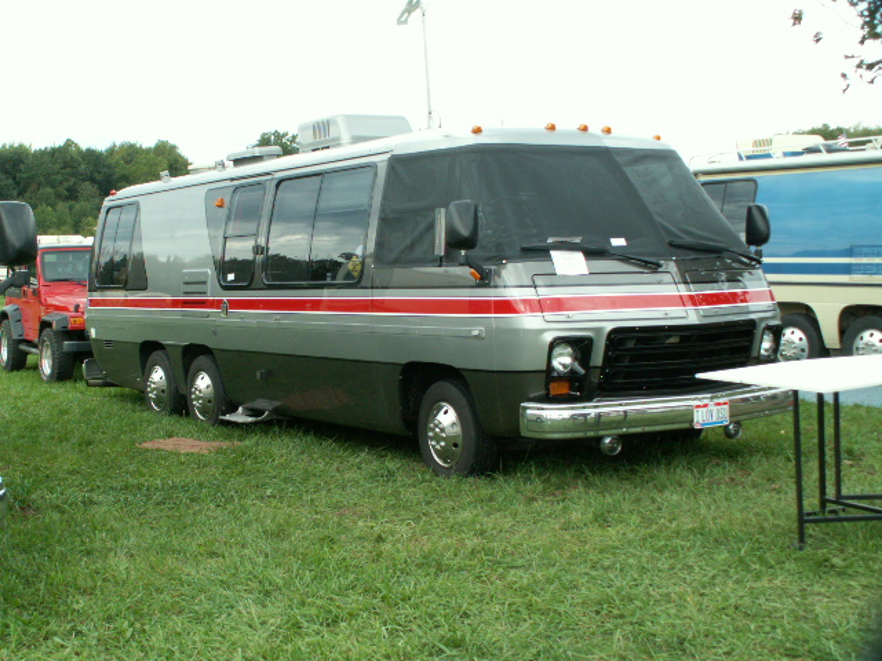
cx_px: 441
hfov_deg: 38.9
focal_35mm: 49
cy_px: 330
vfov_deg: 29.7
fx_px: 1248
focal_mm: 8.11
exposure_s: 1/100
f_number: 4.5
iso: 50
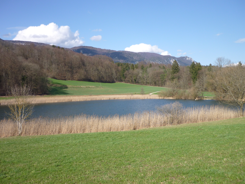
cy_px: 92
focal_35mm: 33
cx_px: 122
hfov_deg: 55.4
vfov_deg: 42.9
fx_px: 234
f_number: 8
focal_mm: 5.5
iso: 80
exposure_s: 1/125
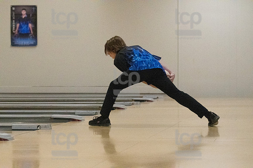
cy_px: 84
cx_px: 126
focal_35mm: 142
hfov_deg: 14.5
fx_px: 997
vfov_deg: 9.7
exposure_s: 1/1250
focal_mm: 95
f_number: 4
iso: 10000
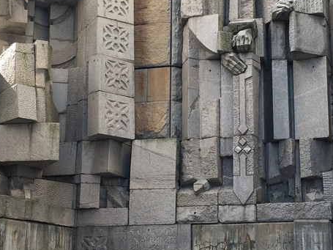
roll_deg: +0.5
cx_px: 227
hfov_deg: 28.3
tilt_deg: +12.3
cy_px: 119
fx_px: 654
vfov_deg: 21.6
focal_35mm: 68
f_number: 2.2
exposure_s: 1/103
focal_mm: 4.15
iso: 25
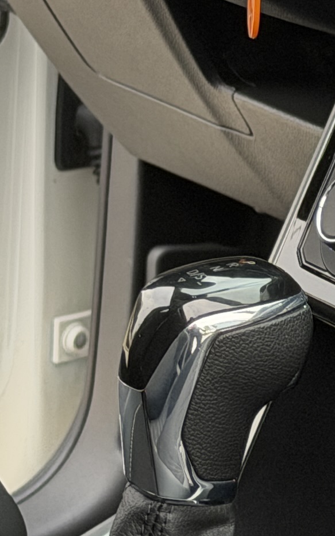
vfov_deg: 9.5
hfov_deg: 6.0
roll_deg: -1.1
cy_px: -32
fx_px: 3212
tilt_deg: -10.1
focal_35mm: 220
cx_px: 322
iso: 100
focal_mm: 6.76
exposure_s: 1/63
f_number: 1.78
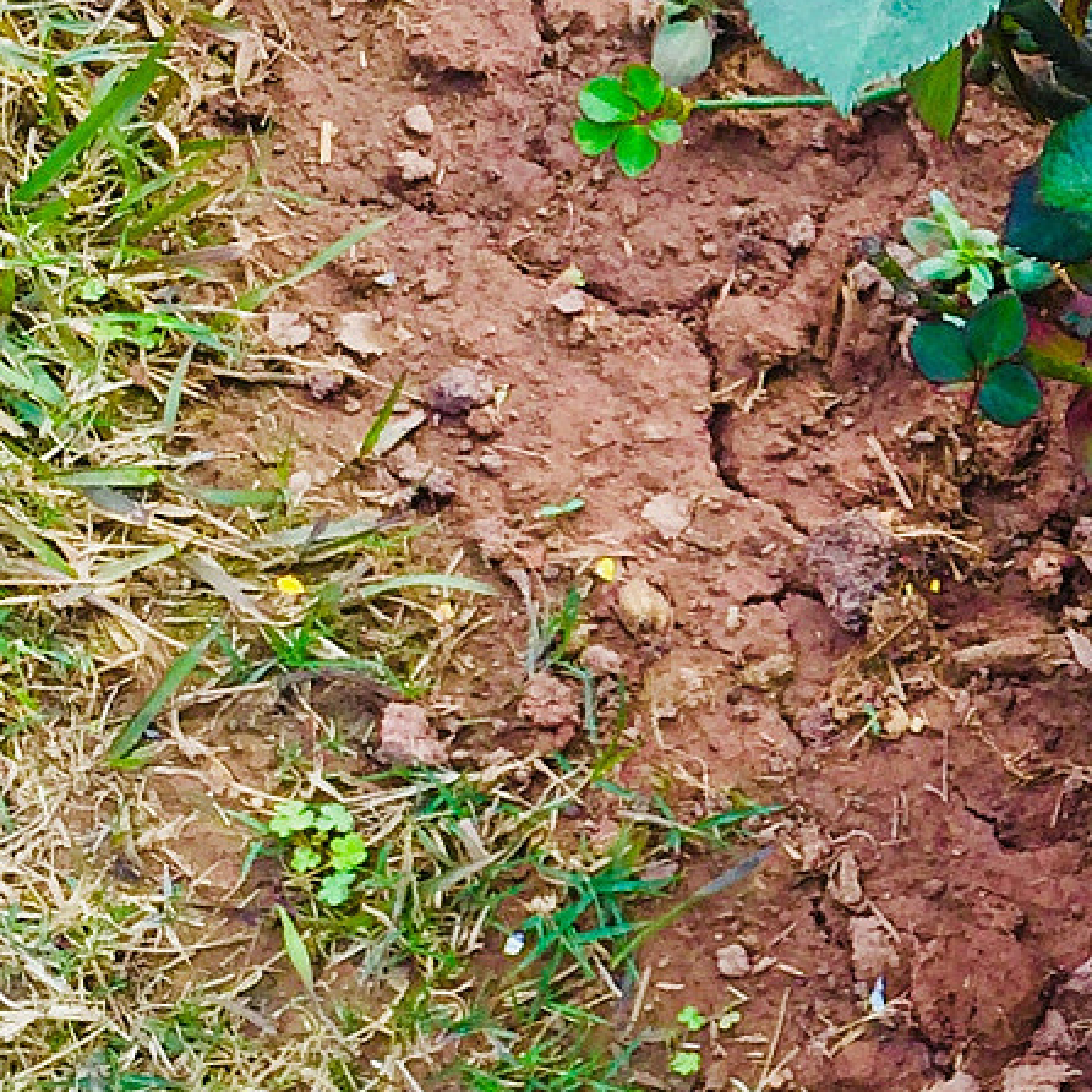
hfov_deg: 17.8
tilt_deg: -68.3
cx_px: 1393
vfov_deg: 18.9
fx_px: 3284
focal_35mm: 92
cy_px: 493
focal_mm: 4.15
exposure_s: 1/618
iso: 32
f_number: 2.2
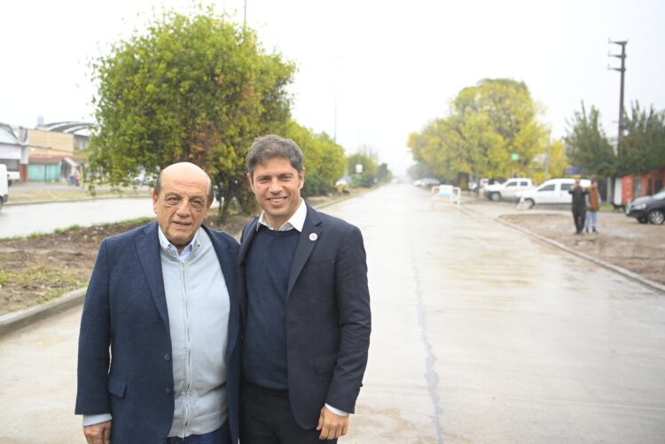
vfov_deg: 42.3
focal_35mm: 31
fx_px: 573
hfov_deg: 60.3
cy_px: 222
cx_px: 332
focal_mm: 31
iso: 800
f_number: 3.2
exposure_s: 1/1000
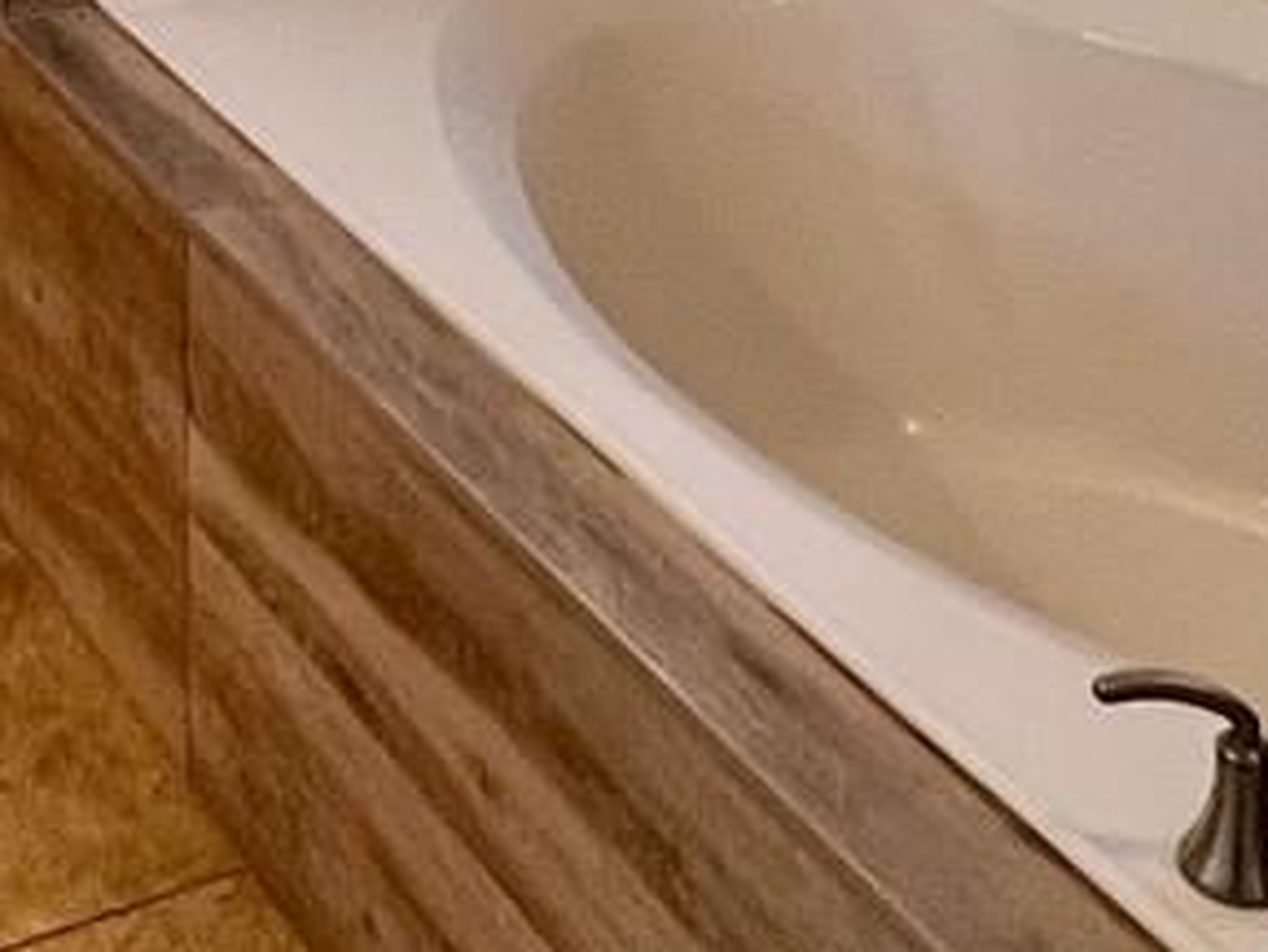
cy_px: -575
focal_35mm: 72
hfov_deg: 26.7
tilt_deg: -11.0
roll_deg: -0.9
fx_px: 2638
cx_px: 347
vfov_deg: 17.8
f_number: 1.8
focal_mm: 1.57
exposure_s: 1/120
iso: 160
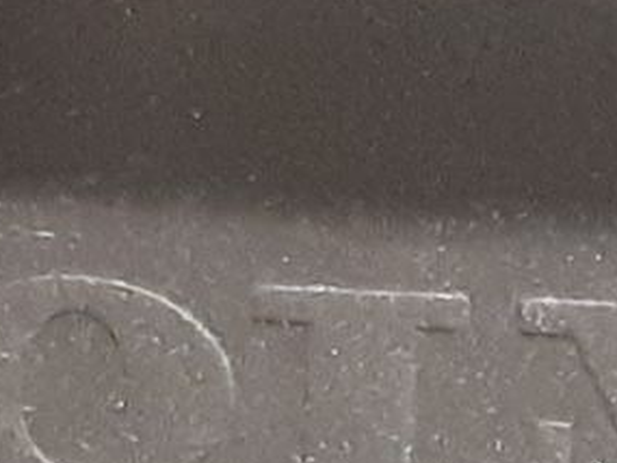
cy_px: 1186
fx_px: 3335
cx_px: 1076
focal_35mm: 187
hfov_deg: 10.0
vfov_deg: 7.3
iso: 320
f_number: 1.7
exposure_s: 1/25
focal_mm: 3.93
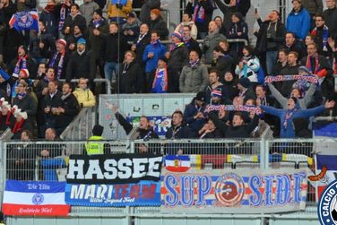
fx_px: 1489
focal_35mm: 159
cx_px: 156
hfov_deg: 12.9
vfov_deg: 8.6
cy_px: 91
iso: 3200
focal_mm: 70
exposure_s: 1/400
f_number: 2.8
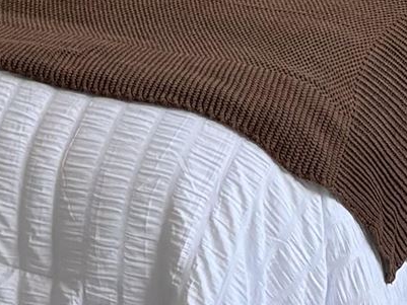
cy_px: -489
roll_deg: +1.4
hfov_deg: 9.9
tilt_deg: -4.0
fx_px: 2340
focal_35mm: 199
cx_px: 109
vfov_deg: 6.9
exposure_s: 1/138
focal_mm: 5.96
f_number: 1.6
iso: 50
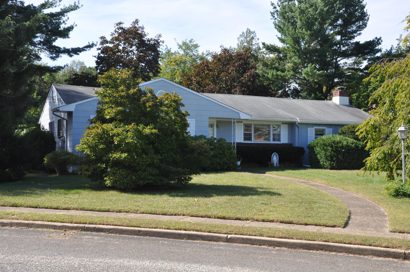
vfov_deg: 26.4
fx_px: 580
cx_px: 205
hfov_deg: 38.9
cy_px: 136
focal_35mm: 51
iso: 200
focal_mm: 34
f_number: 10
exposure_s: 1/100
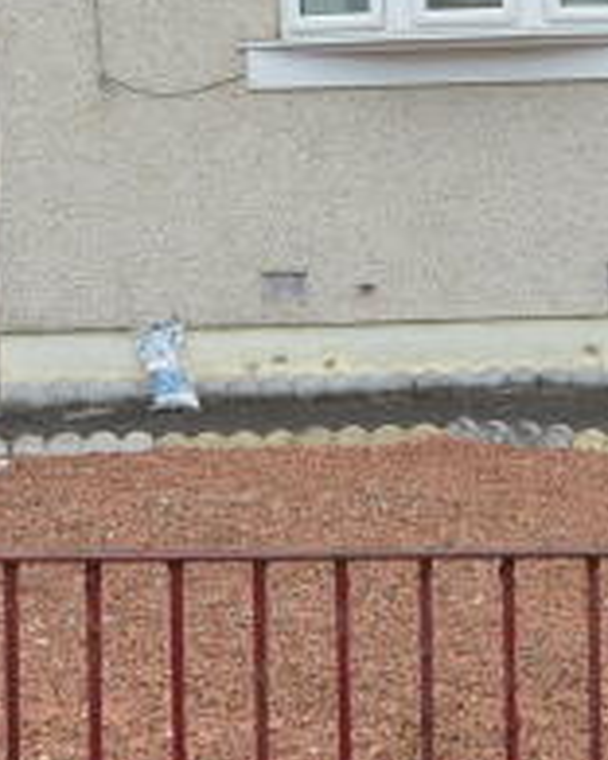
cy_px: 62
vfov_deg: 24.9
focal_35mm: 74
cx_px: 511
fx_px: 1664
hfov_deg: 20.4
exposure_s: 1/200
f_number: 7.1
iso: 200
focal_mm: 10
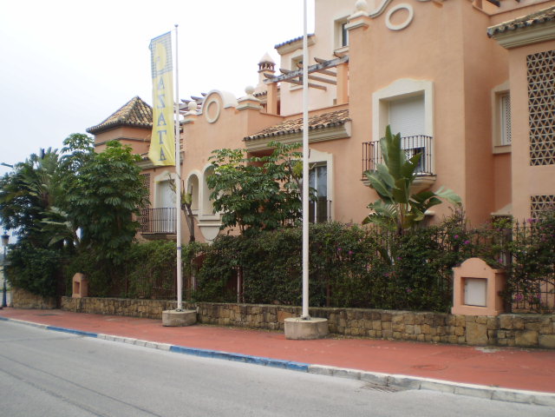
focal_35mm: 36
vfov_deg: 39.7
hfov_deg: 51.4
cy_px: 208
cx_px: 278
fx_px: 577
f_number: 3.1
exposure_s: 1/200
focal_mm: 6.3
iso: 64
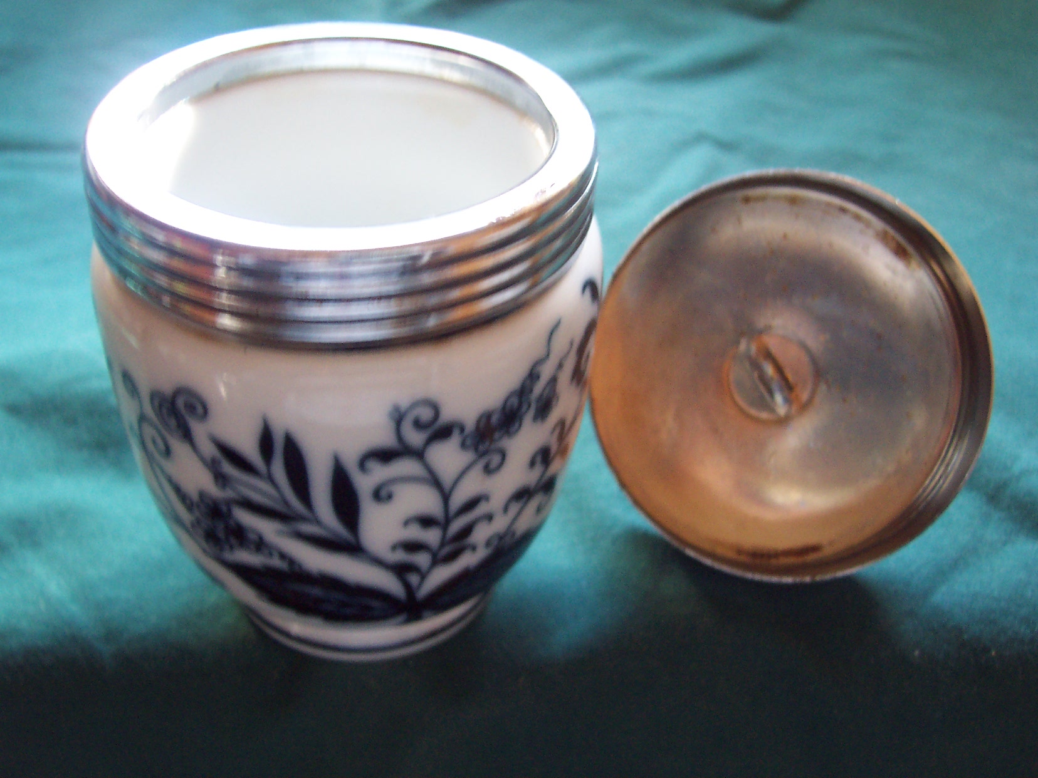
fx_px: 1109
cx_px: 519
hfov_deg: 50.1
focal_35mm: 37
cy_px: 389
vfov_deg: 38.7
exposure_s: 1/10
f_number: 2.8
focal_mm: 5.6
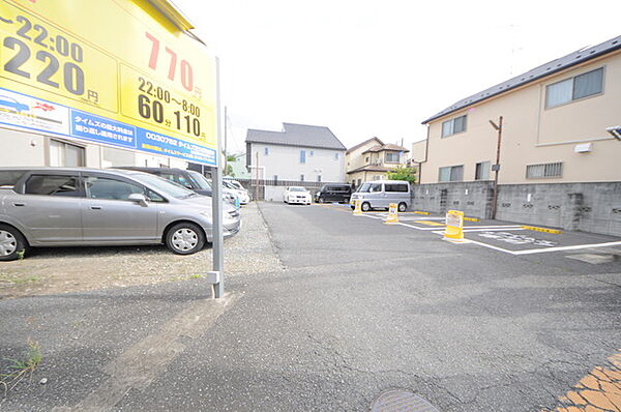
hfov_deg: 112.7
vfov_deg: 89.8
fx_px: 207
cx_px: 310
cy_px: 206
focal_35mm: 12
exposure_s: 1/200
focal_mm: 8
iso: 200
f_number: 7.1
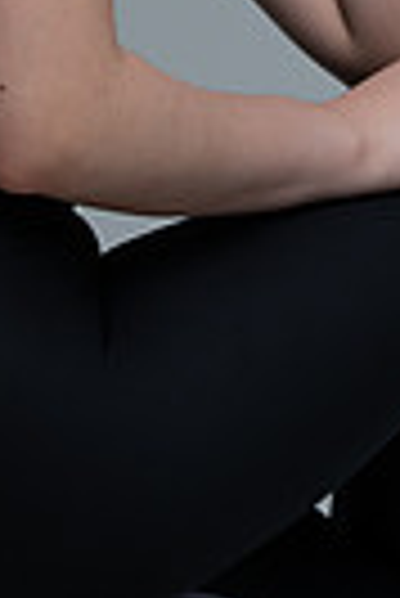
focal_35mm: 587
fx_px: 9757
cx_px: 234
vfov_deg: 3.5
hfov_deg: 2.3
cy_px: -274
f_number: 9
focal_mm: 174
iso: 320
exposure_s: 1/160
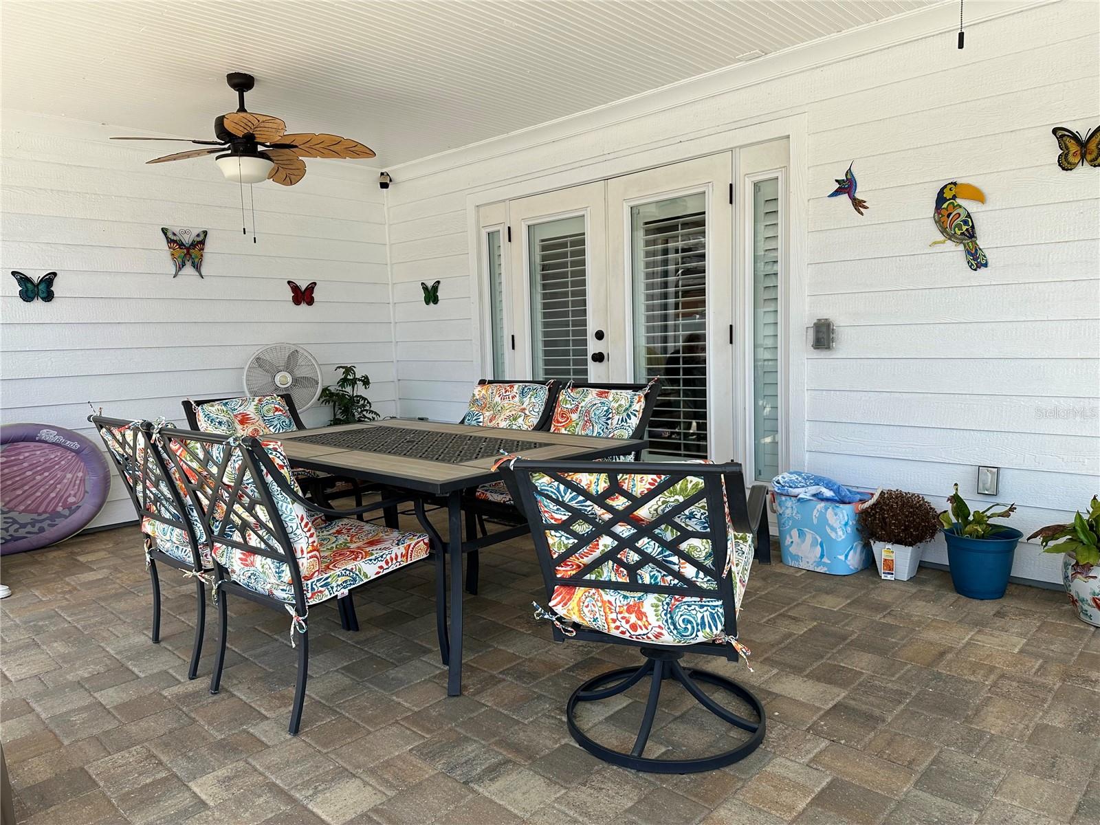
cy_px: 412
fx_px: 763
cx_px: 550
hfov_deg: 71.6
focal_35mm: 24
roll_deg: +1.5
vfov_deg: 56.8
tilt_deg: -5.3
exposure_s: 1/1664
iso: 80
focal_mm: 6.86
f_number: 1.78
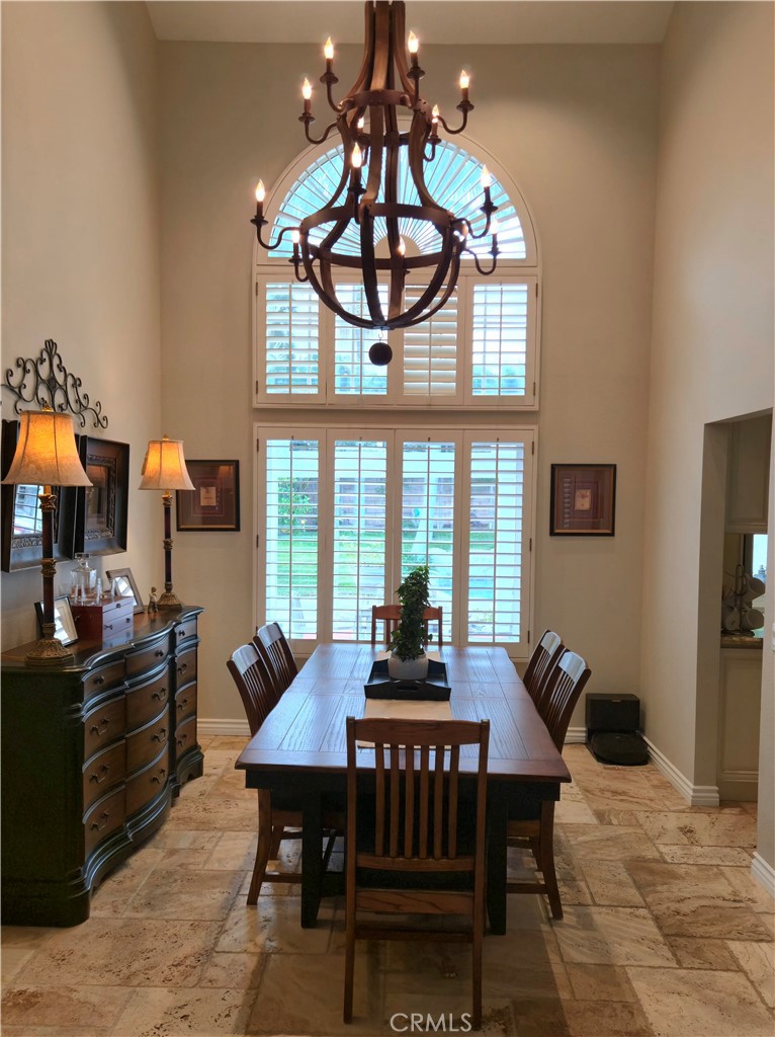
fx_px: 688
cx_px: 388
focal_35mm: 23
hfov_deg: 58.8
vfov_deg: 74.0
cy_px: 518
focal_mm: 5.4
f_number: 1.8
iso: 32
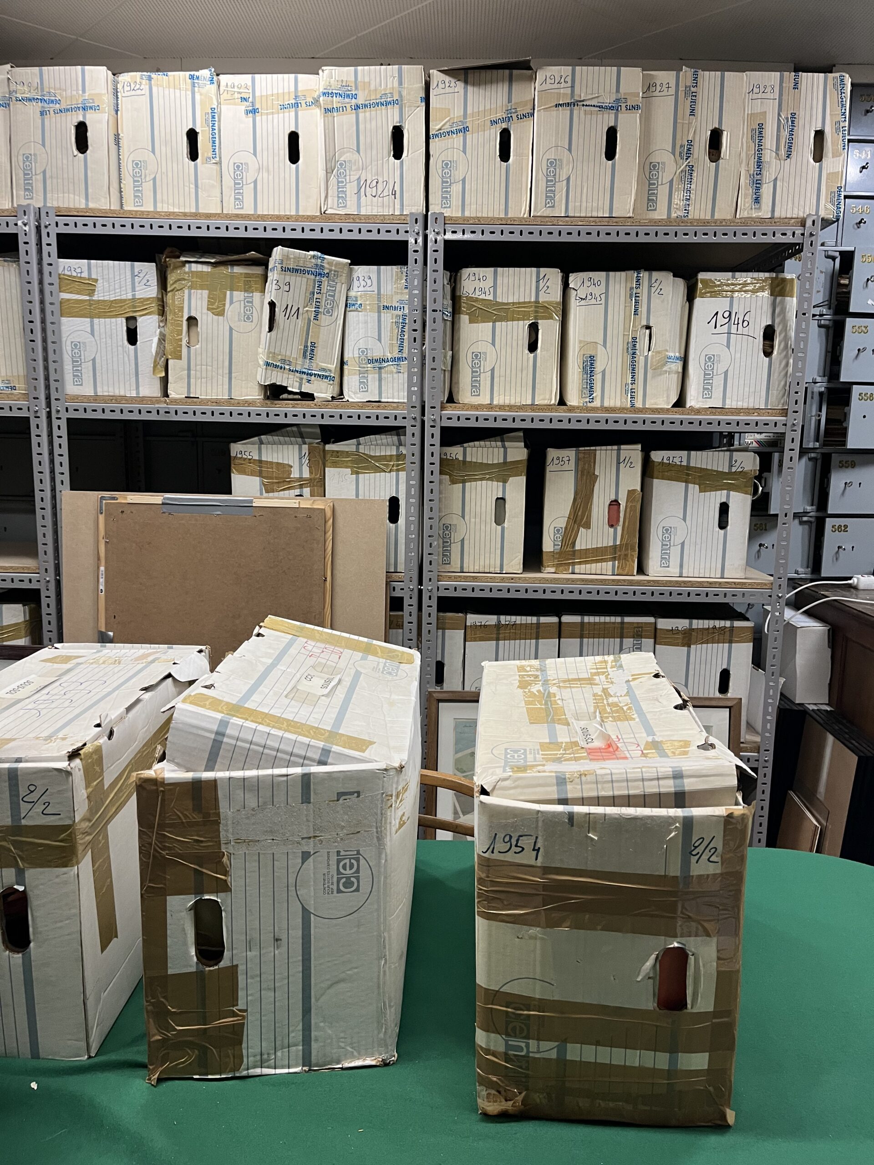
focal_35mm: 26
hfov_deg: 53.1
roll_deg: -1.6
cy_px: 582
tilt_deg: -8.3
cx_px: 437
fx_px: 875
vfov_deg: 67.3
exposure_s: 1/50
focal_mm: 5.1
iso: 160
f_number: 1.6
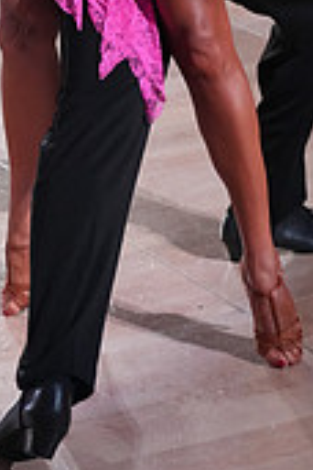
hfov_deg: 7.2
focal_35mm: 190
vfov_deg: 10.5
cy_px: -234
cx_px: 122
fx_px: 2478
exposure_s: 1/500
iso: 4000
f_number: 4
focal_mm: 56
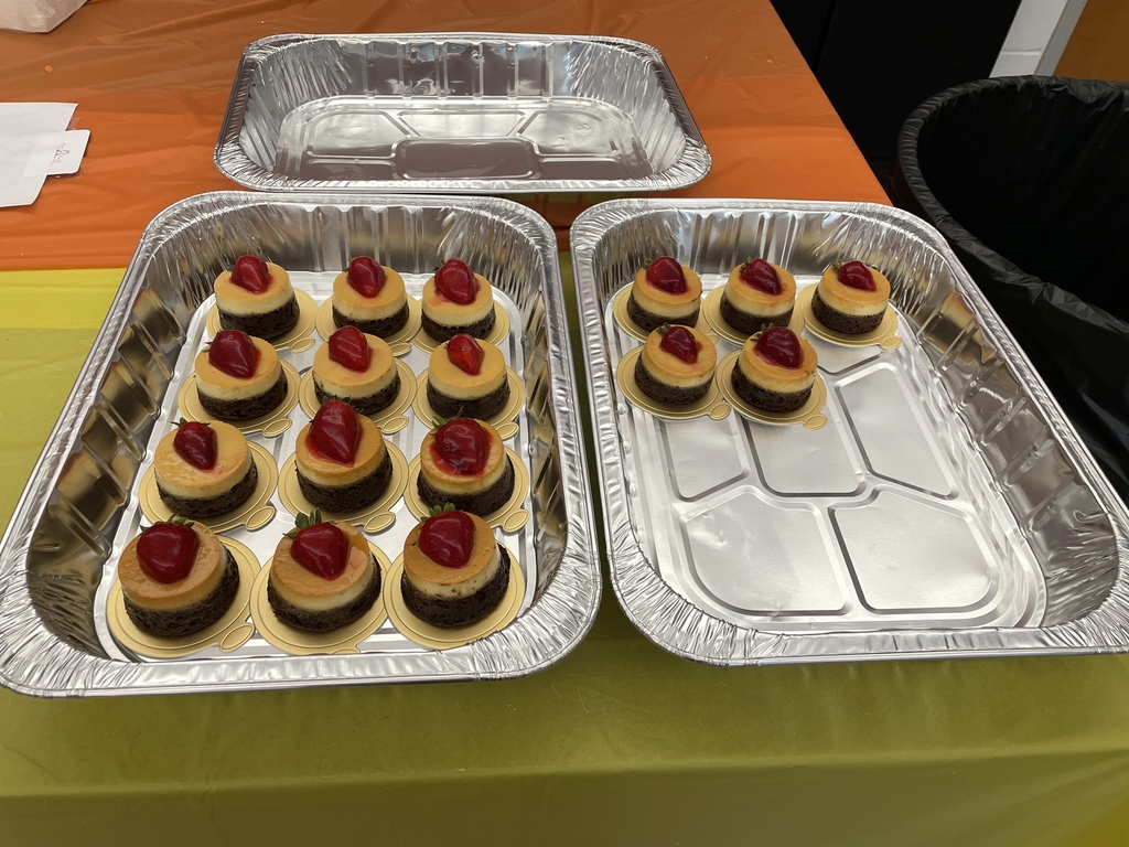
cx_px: 564
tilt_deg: -44.6
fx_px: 848
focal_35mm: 26
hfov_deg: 67.3
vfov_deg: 53.1
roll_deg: -3.7
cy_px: 424
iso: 125
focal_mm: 4.2
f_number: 1.6
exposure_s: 1/120
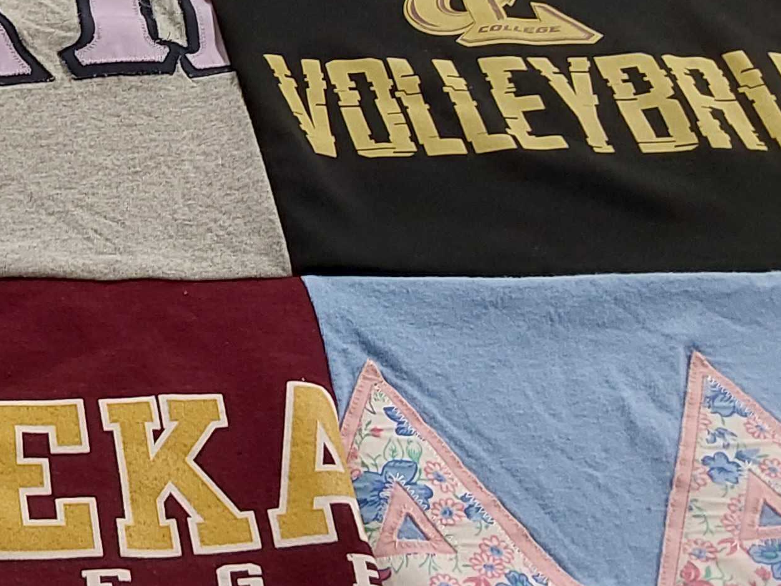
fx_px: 1647
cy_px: 27
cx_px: -112
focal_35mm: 73
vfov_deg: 19.7
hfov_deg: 24.6
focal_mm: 2.91
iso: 100
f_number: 1.9
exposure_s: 1/50
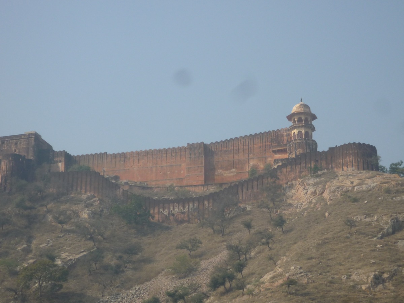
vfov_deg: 14.2
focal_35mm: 104
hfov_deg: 18.9
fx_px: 1214
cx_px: 202
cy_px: 152
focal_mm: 15.2
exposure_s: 1/640
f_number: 5.5
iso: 100
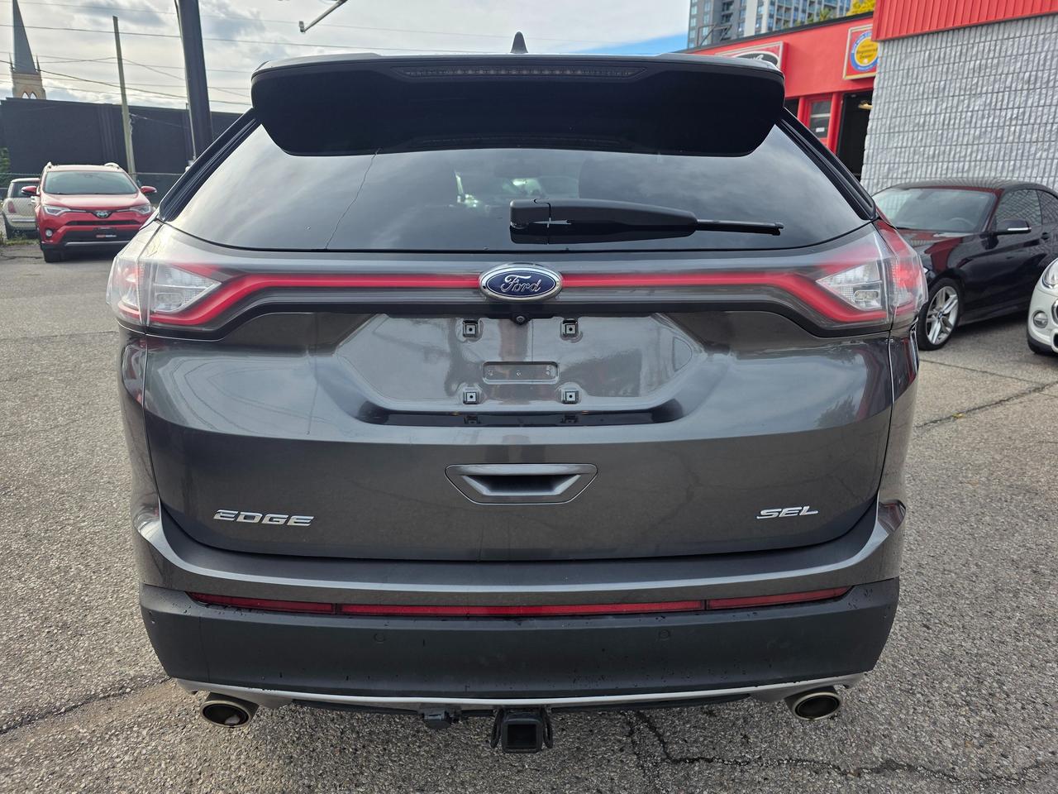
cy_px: 397
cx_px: 529
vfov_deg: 58.9
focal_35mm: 23
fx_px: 703
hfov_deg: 73.9
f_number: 1.7
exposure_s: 1/3436
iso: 80
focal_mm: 6.3
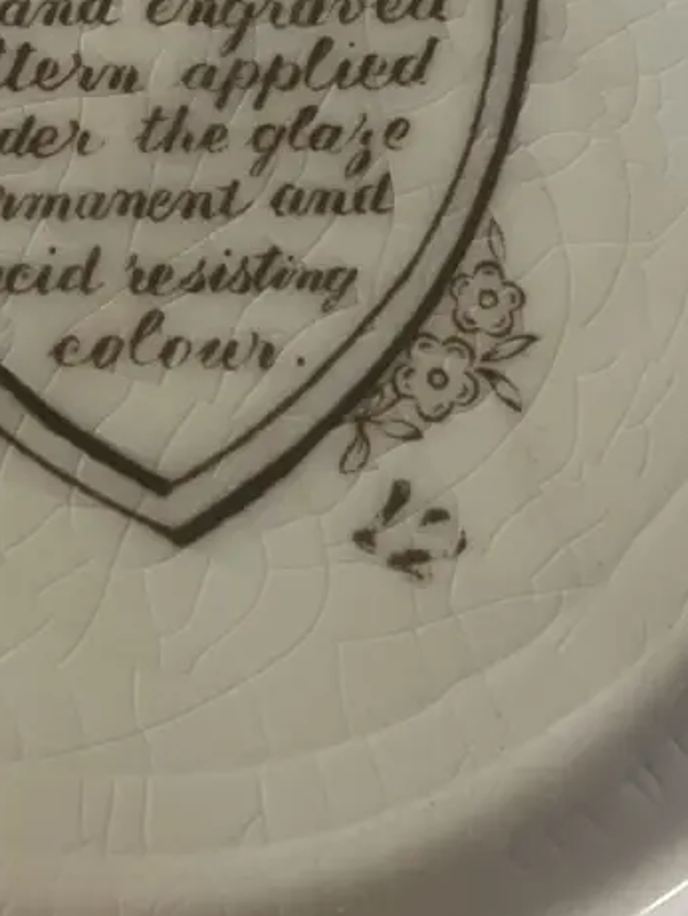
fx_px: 1642
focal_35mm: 62
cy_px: 153
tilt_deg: -77.7
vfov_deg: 30.3
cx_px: 149
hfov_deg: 23.4
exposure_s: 1/50
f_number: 1.8
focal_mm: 3.99
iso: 200
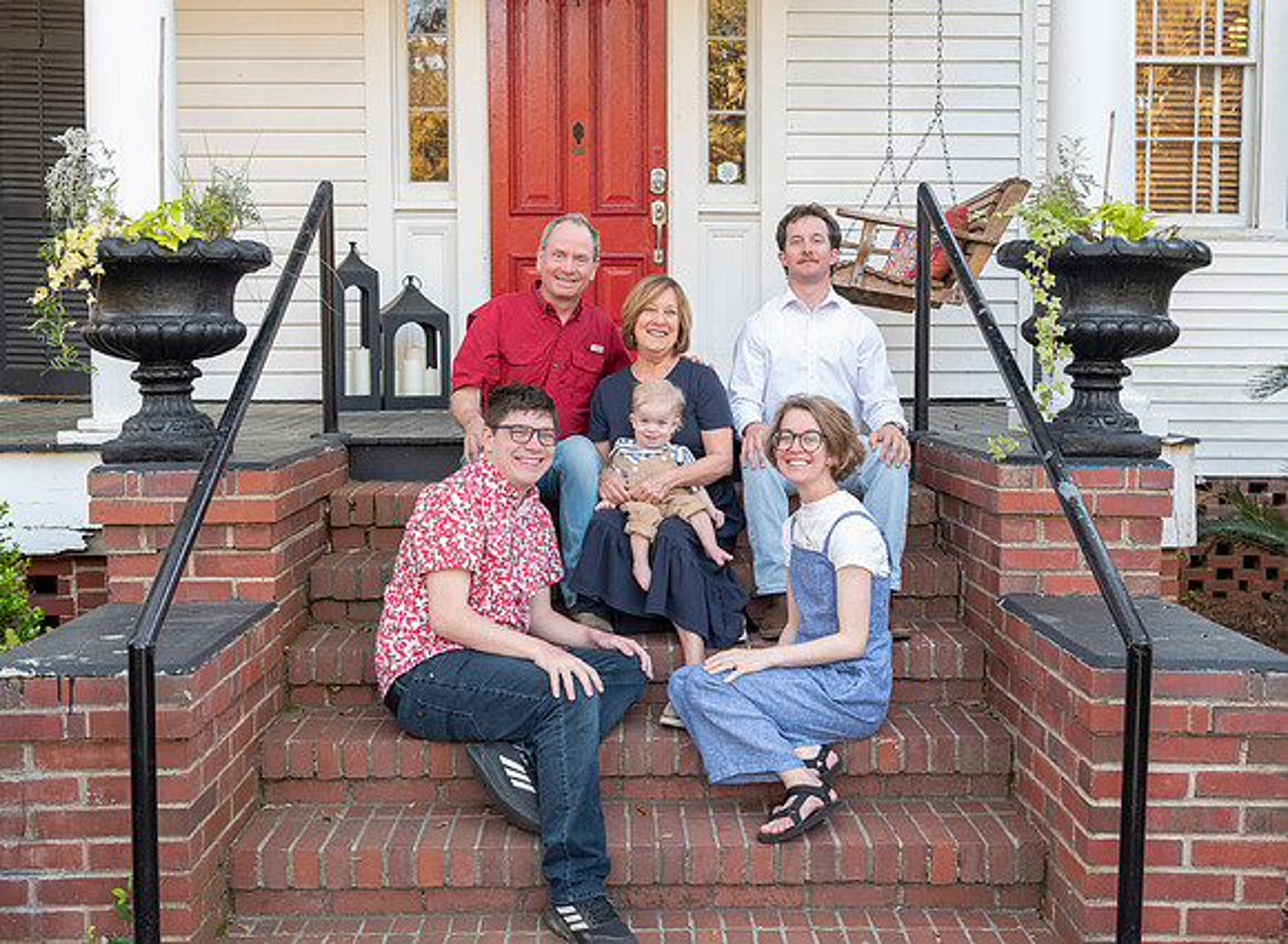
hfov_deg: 46.6
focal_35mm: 41
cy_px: 433
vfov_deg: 35.0
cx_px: 666
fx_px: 1496
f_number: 5
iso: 1250
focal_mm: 34
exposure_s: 1/200
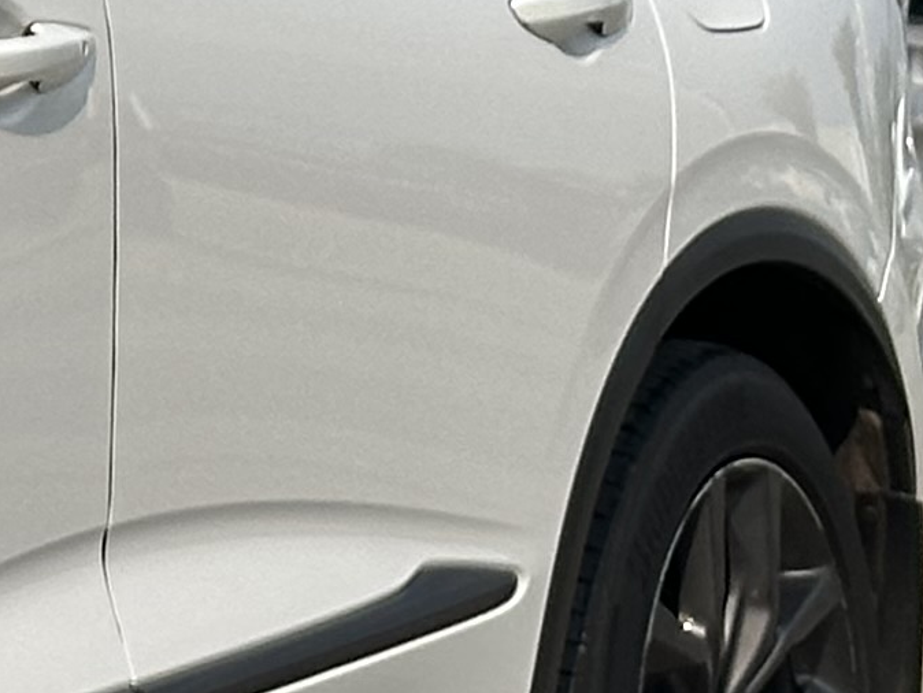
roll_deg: +1.4
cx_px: -1538
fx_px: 7655
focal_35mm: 287
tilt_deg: -1.3
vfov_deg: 5.2
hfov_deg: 6.5
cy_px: 236
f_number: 1.78
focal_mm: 6.86
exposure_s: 1/5556
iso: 64
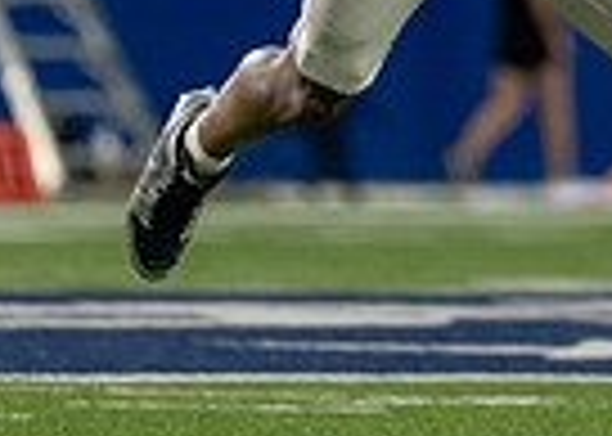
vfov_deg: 1.2
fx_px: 21473
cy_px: -412
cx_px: 618
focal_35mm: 1236
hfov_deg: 1.6
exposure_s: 1/1600
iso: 2000
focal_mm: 200
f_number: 2.8
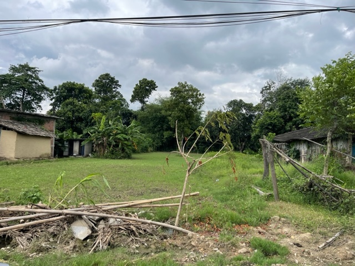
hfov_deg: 67.3
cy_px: 133
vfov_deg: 53.1
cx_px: 178
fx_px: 267
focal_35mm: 26
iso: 32
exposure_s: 1/3344
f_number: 1.6
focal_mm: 5.1
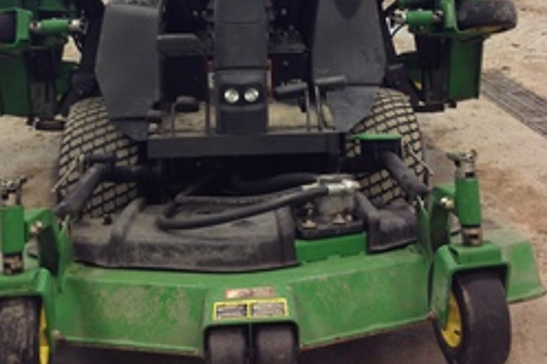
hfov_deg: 33.4
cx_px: 267
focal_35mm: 60
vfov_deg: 21.8
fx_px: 911
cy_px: -2
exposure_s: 1/20
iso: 64
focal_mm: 4.28
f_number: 2.4
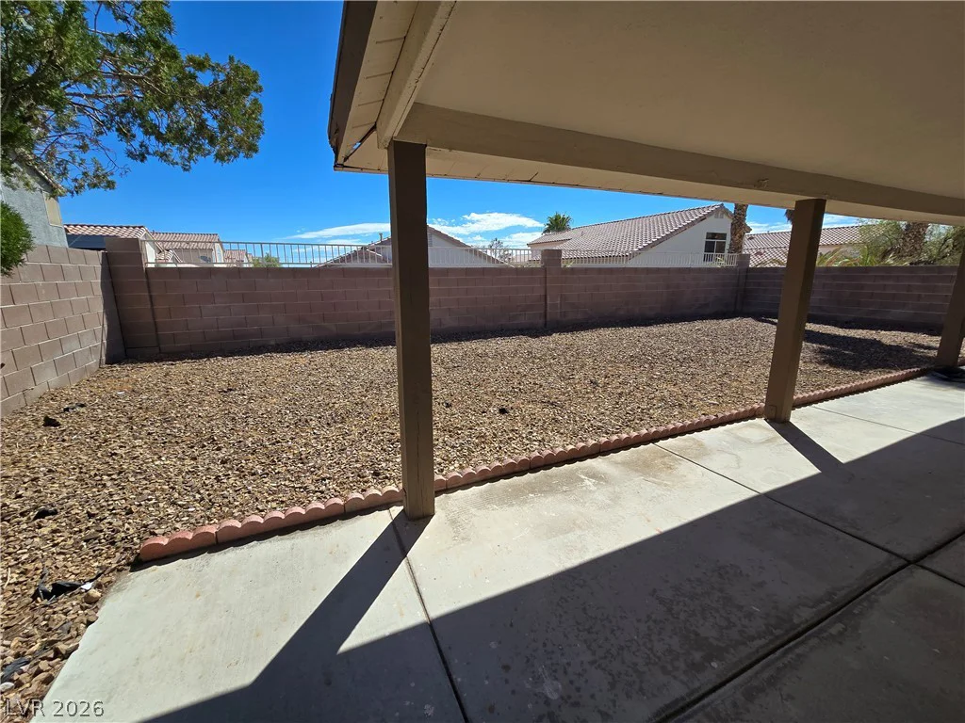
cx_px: 482
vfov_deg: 89.9
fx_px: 362
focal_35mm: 13
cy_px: 362
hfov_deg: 106.2
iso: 50
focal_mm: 2.2
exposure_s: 1/2391
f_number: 2.2
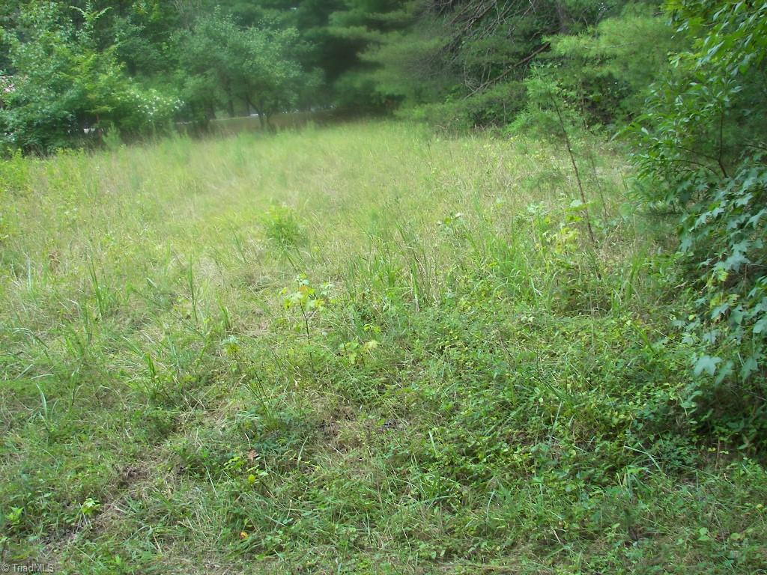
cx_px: 384
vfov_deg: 39.7
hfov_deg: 51.4
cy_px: 288
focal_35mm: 36
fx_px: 798
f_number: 2.8
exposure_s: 1/125
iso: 50
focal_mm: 6
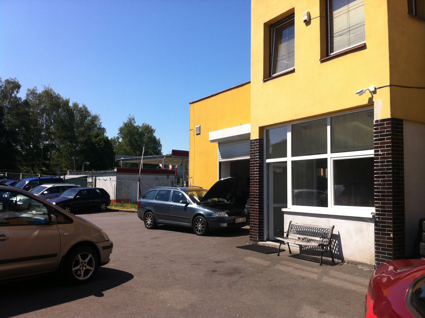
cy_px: 159
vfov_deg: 40.6
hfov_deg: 52.7
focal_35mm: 35
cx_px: 212
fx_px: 429
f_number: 2.8
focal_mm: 3.85
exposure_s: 1/1508
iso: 80
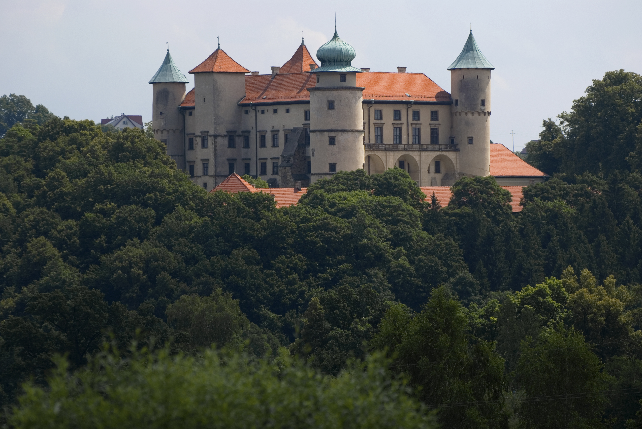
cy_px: 214
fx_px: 4151
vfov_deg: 5.9
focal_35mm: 232
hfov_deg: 8.8
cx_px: 321
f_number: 5
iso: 100
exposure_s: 1/250
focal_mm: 155
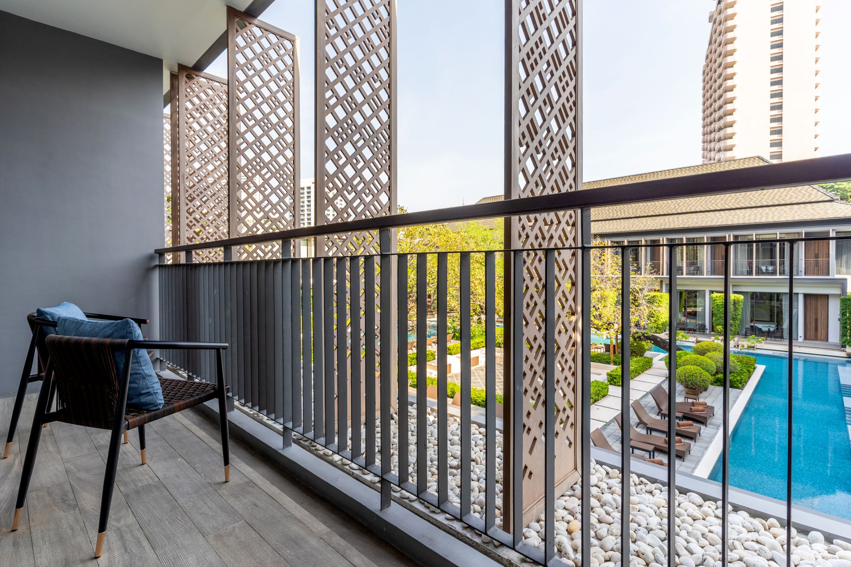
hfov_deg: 93.3
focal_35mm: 17
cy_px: 284
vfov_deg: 70.4
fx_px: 402
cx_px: 426
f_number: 8
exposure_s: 1/100
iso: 400
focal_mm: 17
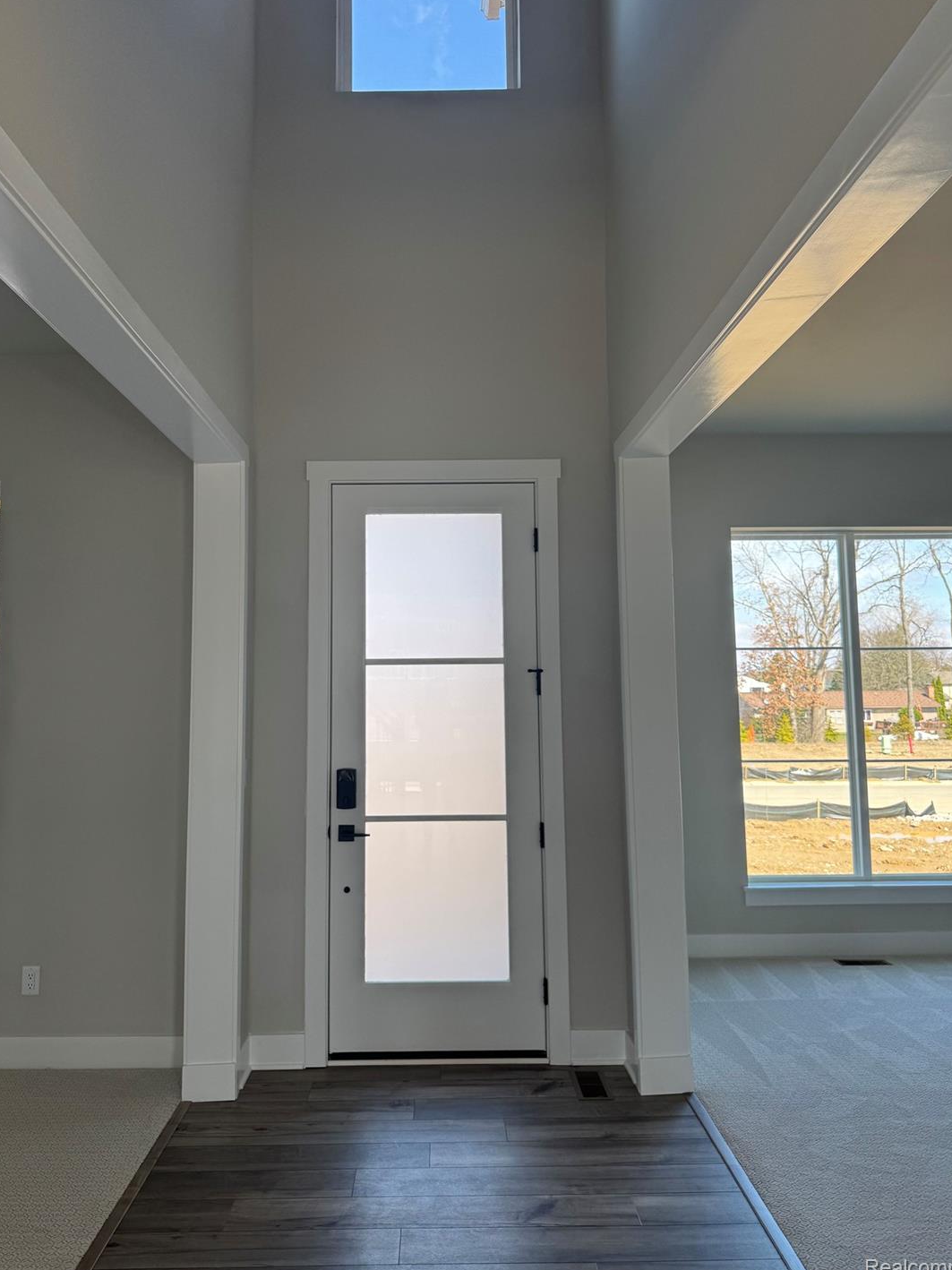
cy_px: 596
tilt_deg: +6.5
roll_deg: +1.6
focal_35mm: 26
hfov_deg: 53.0
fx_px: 954
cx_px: 453
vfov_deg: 67.2
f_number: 1.78
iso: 80
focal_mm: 6.76
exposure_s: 1/240
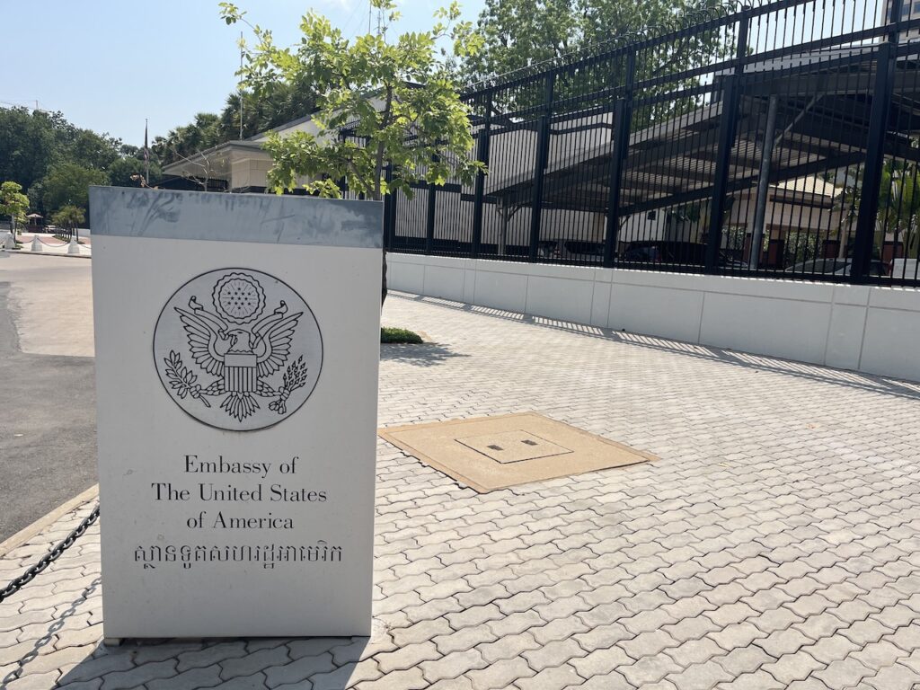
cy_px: 345
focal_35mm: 26
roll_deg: -2.8
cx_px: 460
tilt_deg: -8.0
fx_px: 691
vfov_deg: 53.1
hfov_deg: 67.3
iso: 50
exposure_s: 1/5319
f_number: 1.6
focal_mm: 5.1
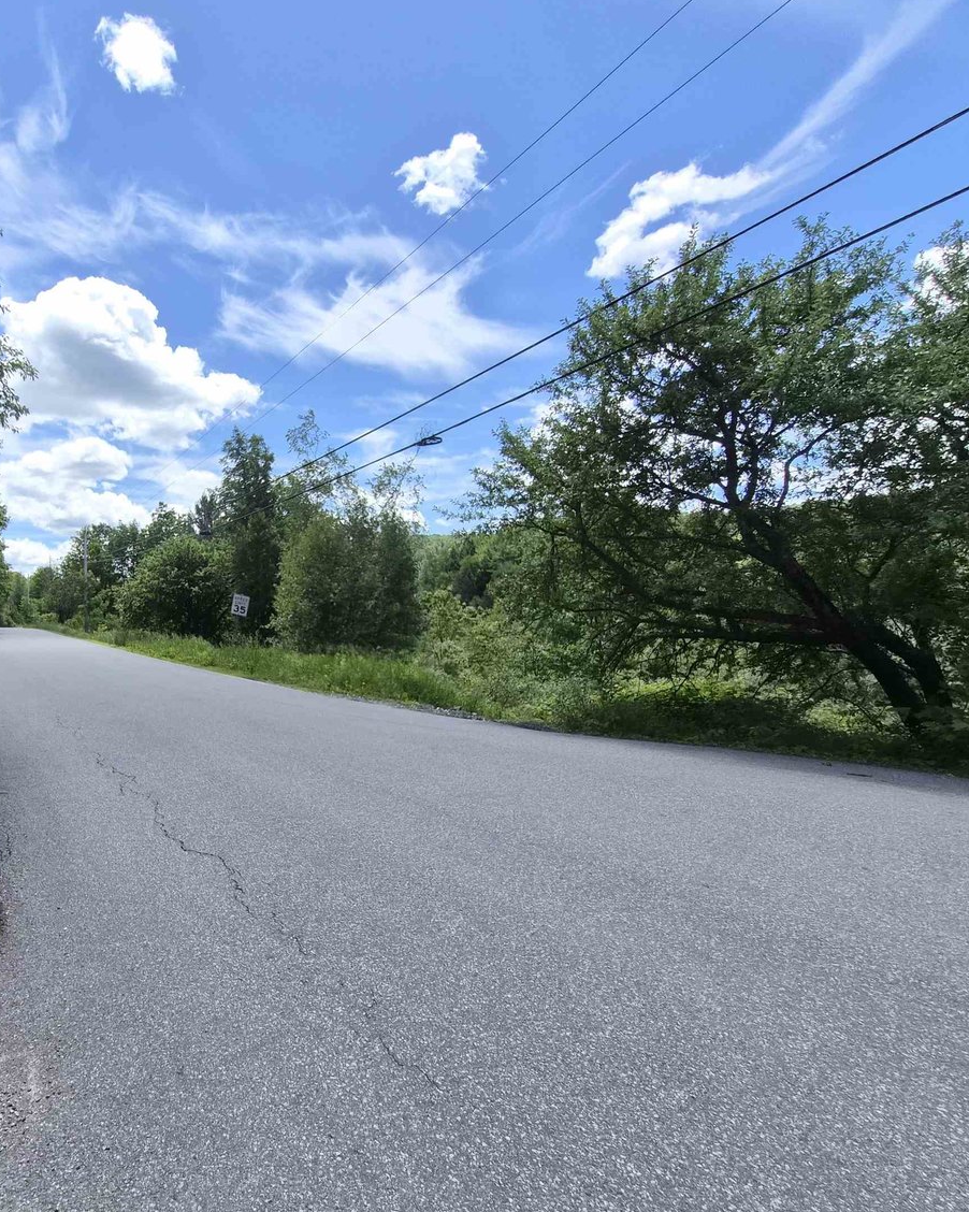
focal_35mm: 18
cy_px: 632
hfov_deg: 69.8
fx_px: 645
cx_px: 265
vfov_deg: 86.3
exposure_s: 1/1152
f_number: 2.2
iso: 25
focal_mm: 1.7
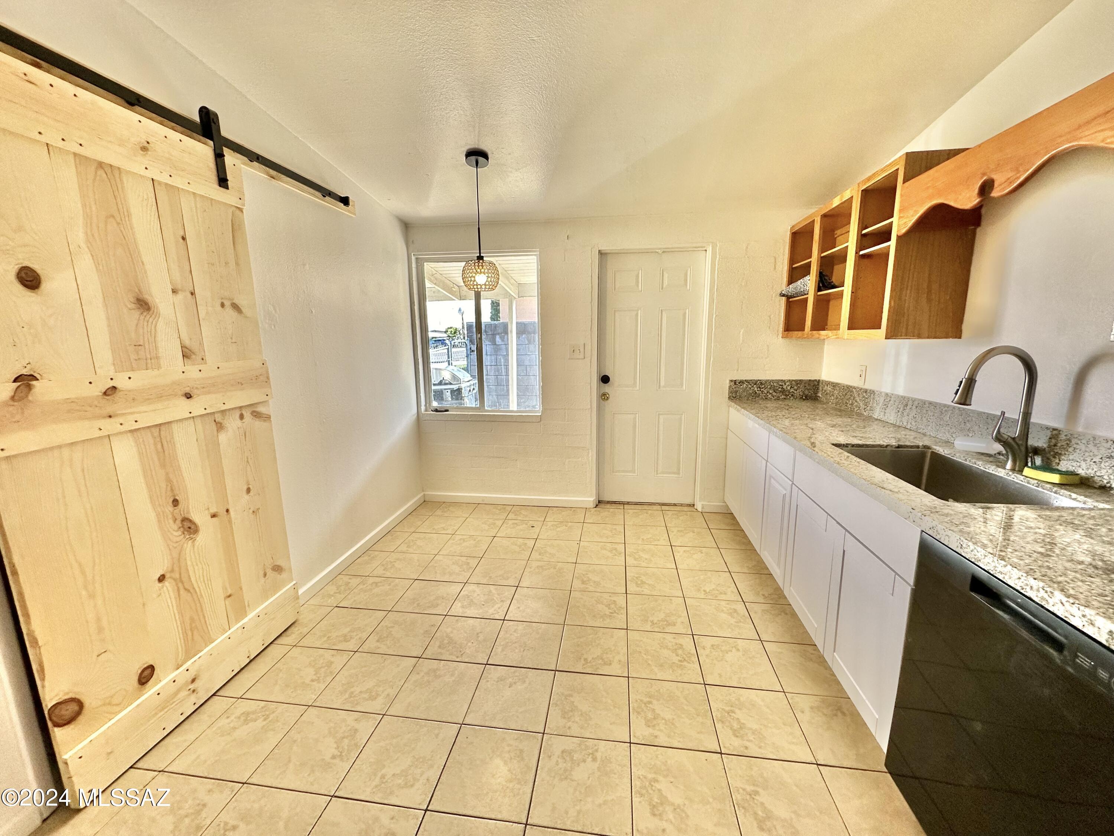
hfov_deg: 102.1
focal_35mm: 14
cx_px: 557
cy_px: 418
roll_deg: -0.1
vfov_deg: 85.7
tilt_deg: -10.1
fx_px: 451
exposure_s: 1/99
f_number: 2.2
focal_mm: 2.22
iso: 64
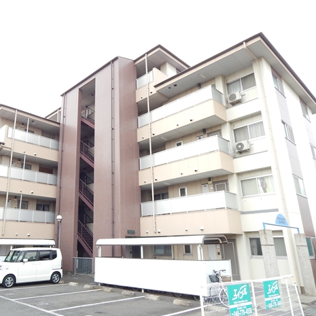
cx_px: 107
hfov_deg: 56.1
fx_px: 289
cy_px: 158
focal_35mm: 28
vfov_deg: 57.3
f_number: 3
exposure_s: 1/250
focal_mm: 4
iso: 125
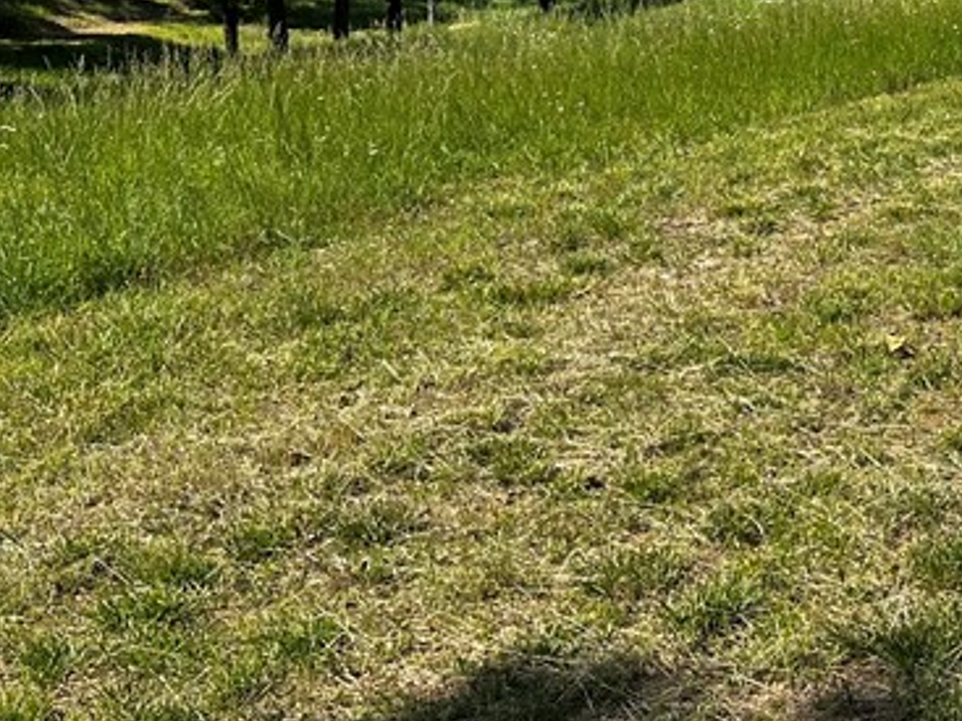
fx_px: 1861
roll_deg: +0.0
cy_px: -55
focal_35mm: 67
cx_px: 944
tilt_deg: -6.1
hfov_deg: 27.4
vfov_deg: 20.9
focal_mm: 6.86
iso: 80
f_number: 1.78
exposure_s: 1/3155
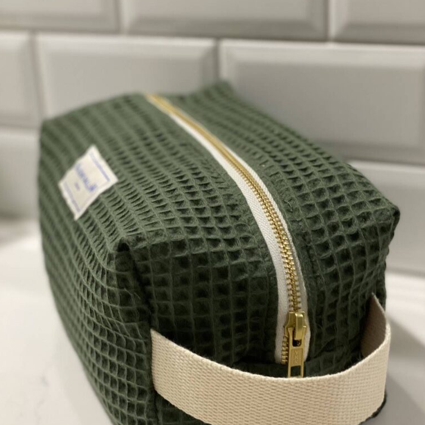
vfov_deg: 27.6
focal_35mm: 62
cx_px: 212
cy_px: 280
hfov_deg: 27.7
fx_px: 861
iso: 125
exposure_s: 1/33
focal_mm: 6
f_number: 2
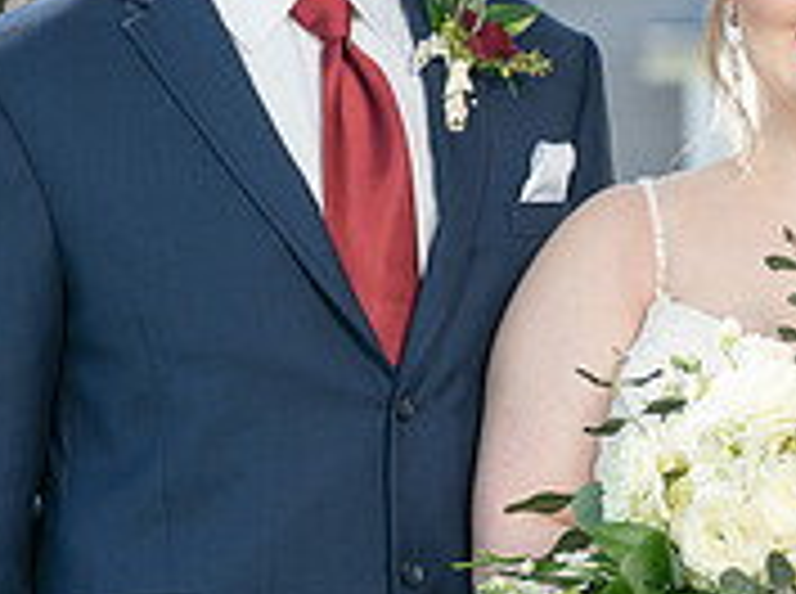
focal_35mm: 419
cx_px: 862
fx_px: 9615
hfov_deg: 4.7
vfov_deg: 3.5
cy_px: 170
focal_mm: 124
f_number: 5.6
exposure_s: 1/200
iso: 200
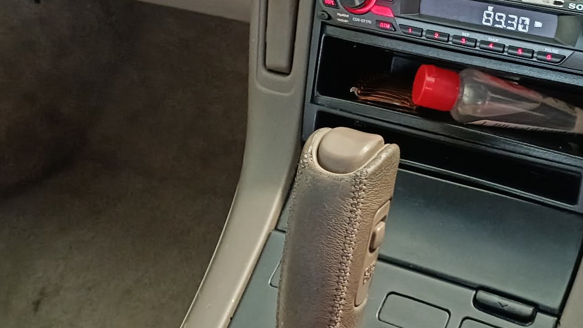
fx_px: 866
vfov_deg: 21.1
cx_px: 399
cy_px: 57
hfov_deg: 36.7
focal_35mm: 56
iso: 4893
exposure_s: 1/25
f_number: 1.8
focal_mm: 4.81
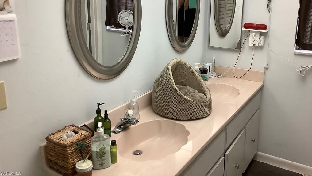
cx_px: 156
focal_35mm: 34
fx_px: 281
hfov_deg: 58.0
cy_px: 58
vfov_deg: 34.3
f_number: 2.4
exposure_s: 1/60
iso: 125
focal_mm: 3.3
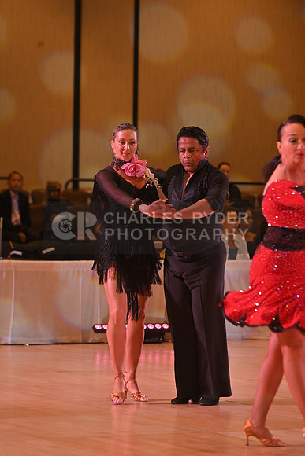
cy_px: 228
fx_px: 2032
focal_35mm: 160
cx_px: 152
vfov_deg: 12.8
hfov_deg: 8.6
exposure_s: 1/400
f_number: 5
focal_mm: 160
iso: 2000
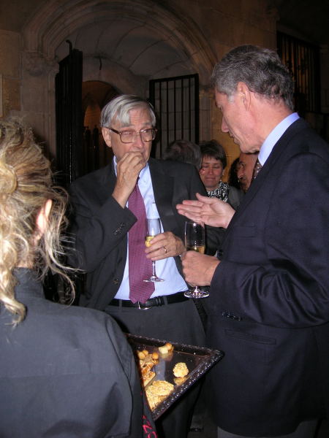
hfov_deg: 41.8
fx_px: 431
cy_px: 219
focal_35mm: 34
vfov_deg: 54.0
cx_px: 164
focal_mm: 5.7
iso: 67
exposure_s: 1/60.1
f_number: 2.9
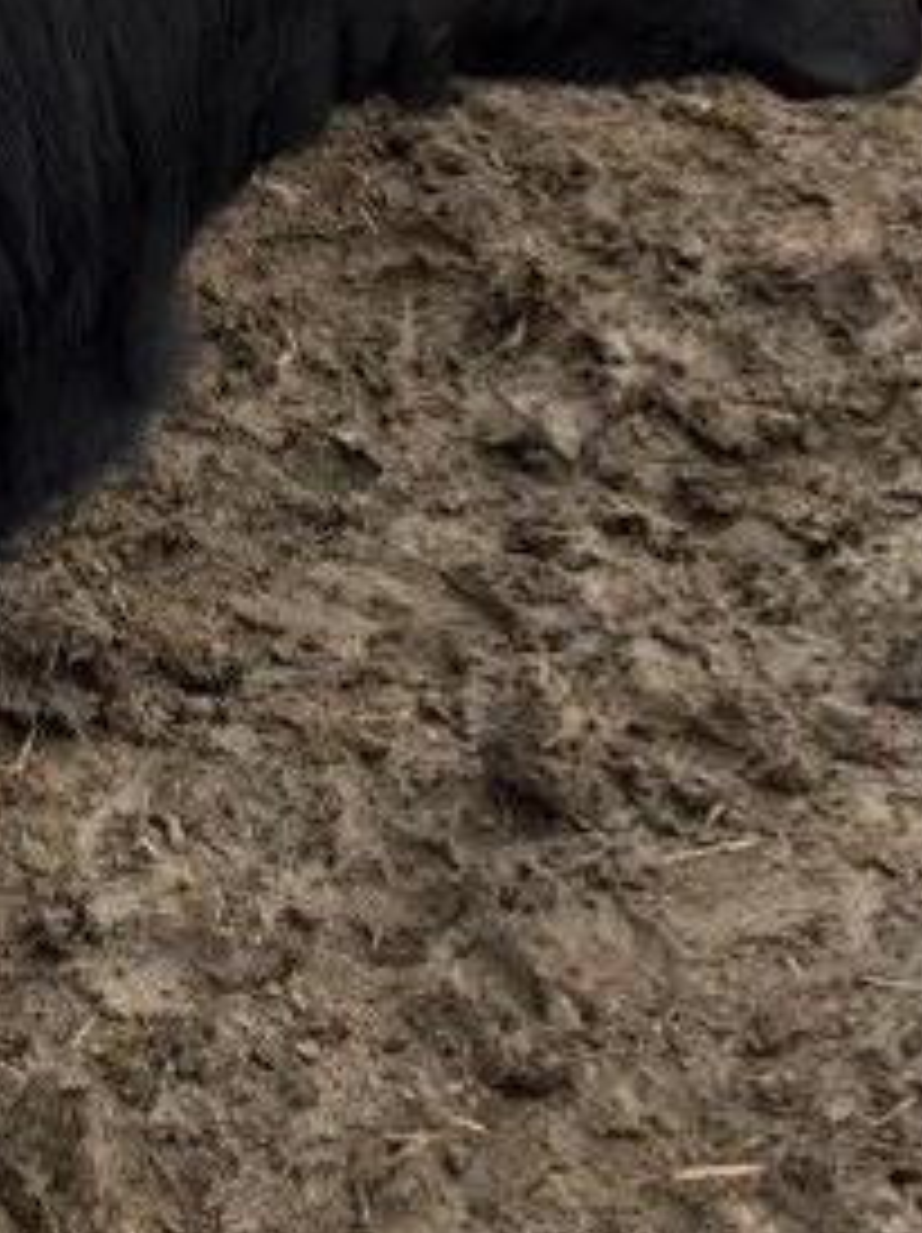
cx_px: 4
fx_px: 4162
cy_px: -1404
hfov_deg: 12.5
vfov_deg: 13.7
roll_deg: +1.1
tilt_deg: -5.2
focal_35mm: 117
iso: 64
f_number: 1.8
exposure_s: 1/962
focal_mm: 6.93
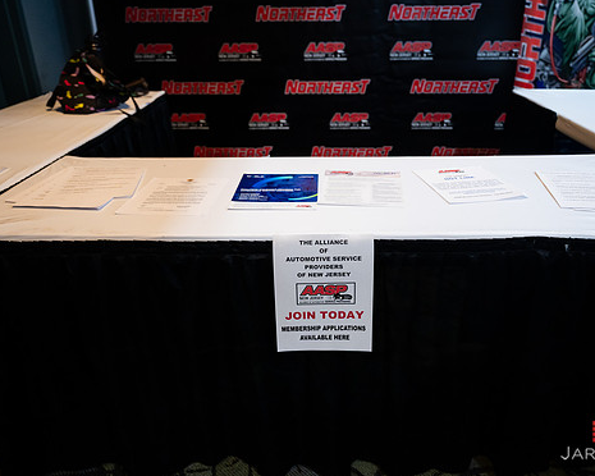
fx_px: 511
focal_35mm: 29
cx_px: 322
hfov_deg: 60.4
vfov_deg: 50.0
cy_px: 246
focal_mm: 24
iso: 3200
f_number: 3.2
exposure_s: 1/200
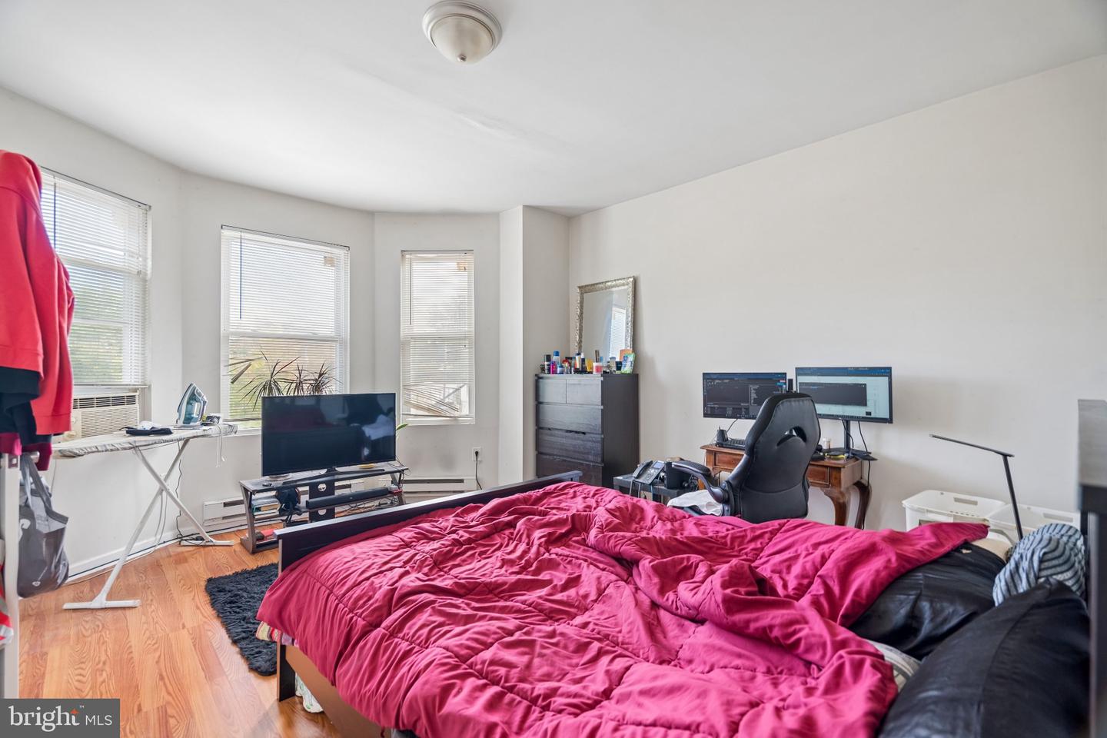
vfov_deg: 73.7
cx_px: 554
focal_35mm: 16
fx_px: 492
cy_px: 369
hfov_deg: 96.7
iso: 200
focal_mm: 16
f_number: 4
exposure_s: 1/6
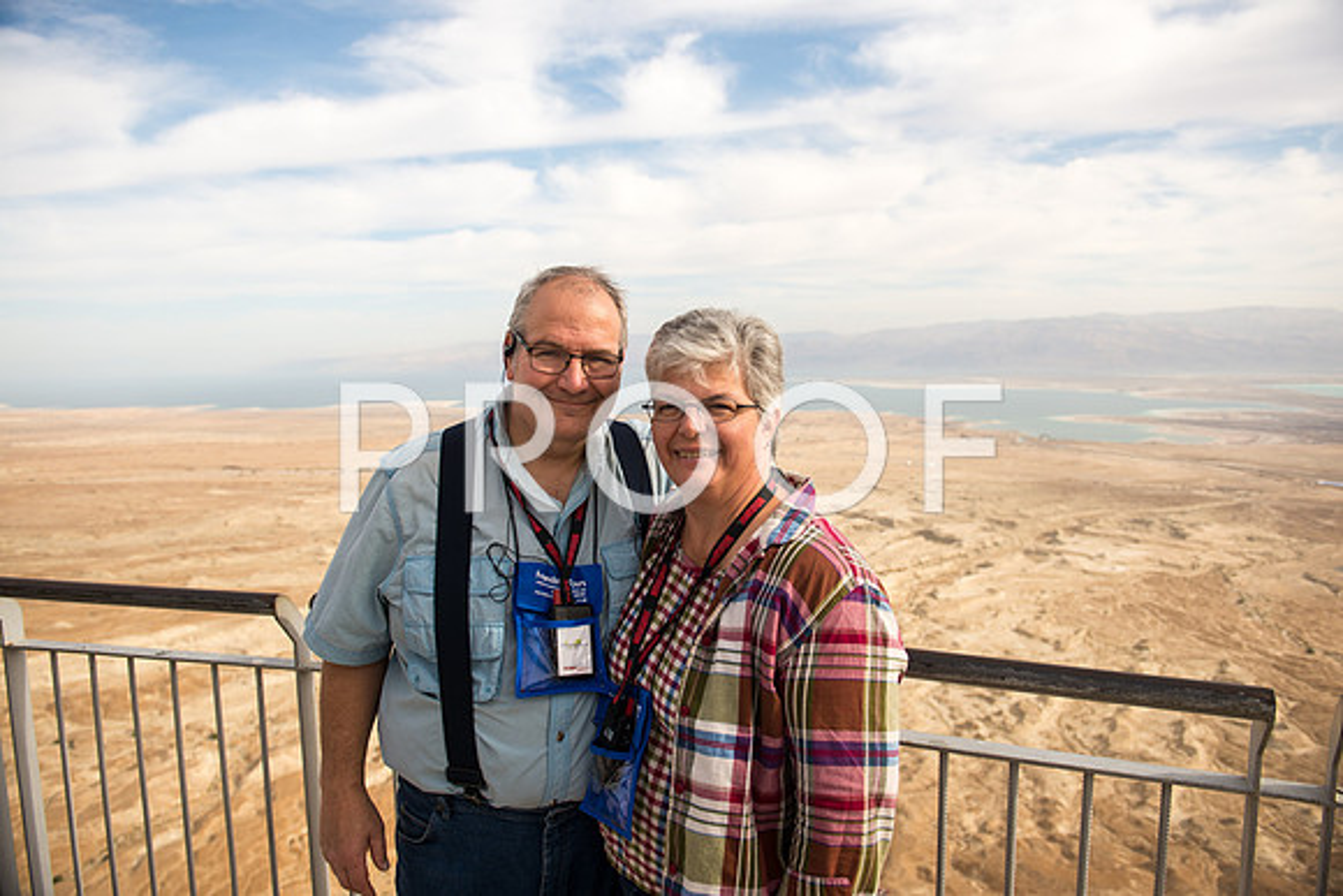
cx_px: 672
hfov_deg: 73.7
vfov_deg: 53.2
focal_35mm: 24
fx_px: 896
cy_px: 448
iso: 200
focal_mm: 24
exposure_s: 1/3200
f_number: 2.8
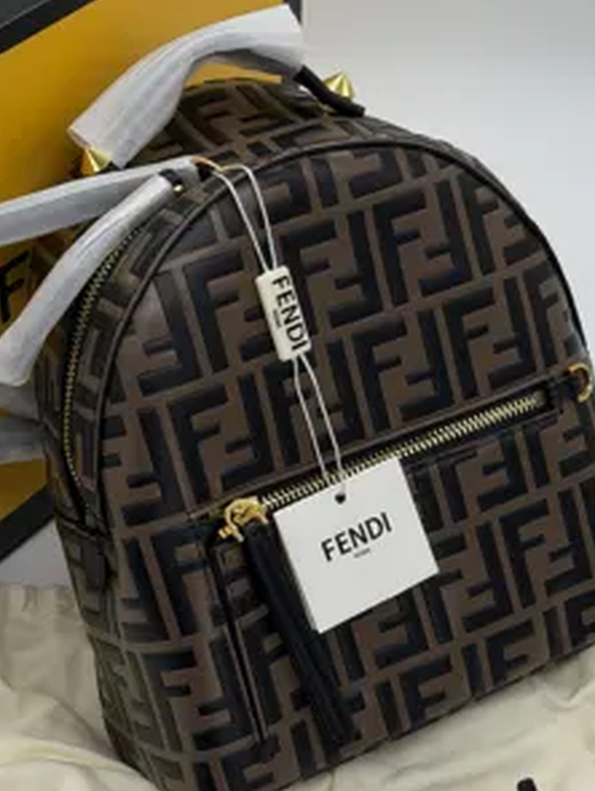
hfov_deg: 18.9
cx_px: 322
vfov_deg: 25.0
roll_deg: -3.7
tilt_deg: -43.9
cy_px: 429
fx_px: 1784
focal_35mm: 78
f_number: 1.78
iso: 64
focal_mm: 6.76
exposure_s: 1/794
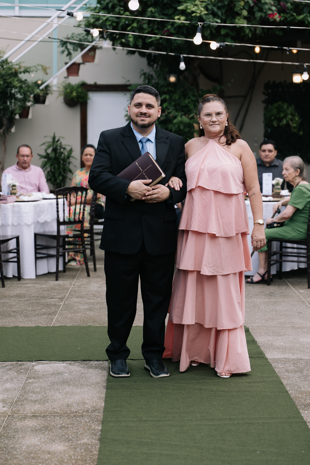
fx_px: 943
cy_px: 232
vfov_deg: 27.7
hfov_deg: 18.7
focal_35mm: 73
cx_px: 155
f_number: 2.8
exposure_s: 1/200
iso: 250
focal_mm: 70
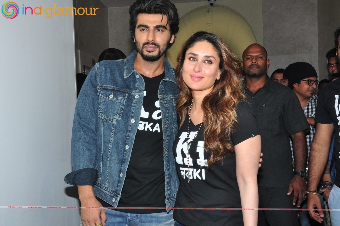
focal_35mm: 42
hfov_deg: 46.4
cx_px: 170
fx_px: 396
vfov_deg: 31.8
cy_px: 113
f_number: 20
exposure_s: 1/125
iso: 800
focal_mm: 28
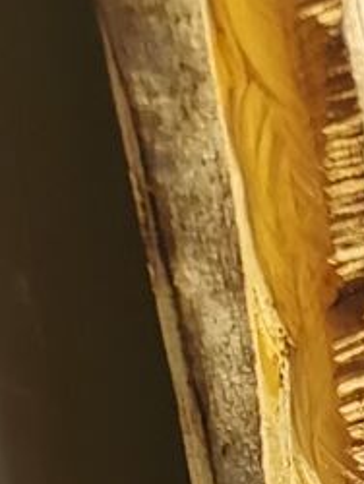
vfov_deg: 11.2
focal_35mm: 144
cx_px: 767
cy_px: 1209
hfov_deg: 9.5
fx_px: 2016
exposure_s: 1/100
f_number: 1.8
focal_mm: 5.58
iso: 250
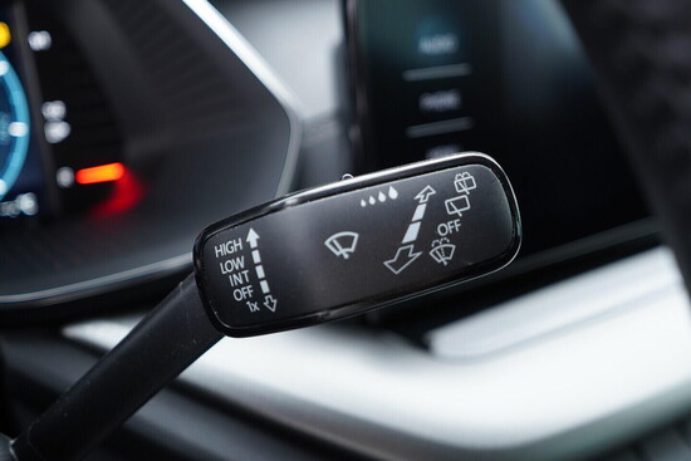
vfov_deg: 36.9
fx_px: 691
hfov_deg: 53.1
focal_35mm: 36
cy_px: 230
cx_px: 346
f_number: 2.8
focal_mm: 24
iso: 400
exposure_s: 1/40
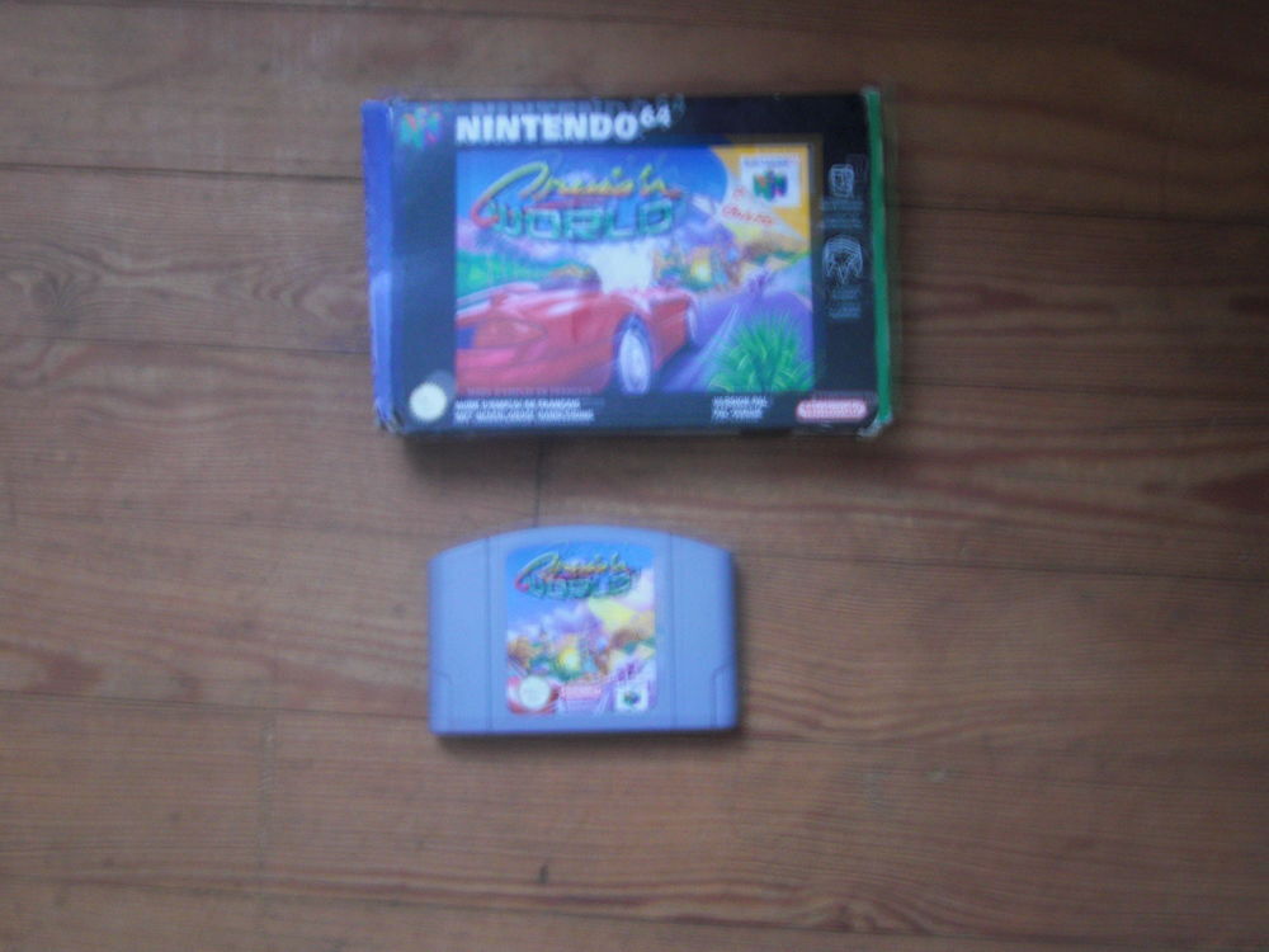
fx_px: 1430
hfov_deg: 47.9
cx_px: 634
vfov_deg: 36.8
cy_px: 476
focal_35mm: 39
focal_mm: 6.9
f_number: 3
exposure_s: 1/2
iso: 200
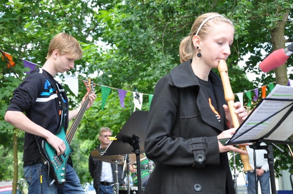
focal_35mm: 63
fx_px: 512
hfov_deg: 31.9
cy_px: 97
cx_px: 146
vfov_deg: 21.5
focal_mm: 42
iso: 400
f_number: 6.3
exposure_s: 1/160
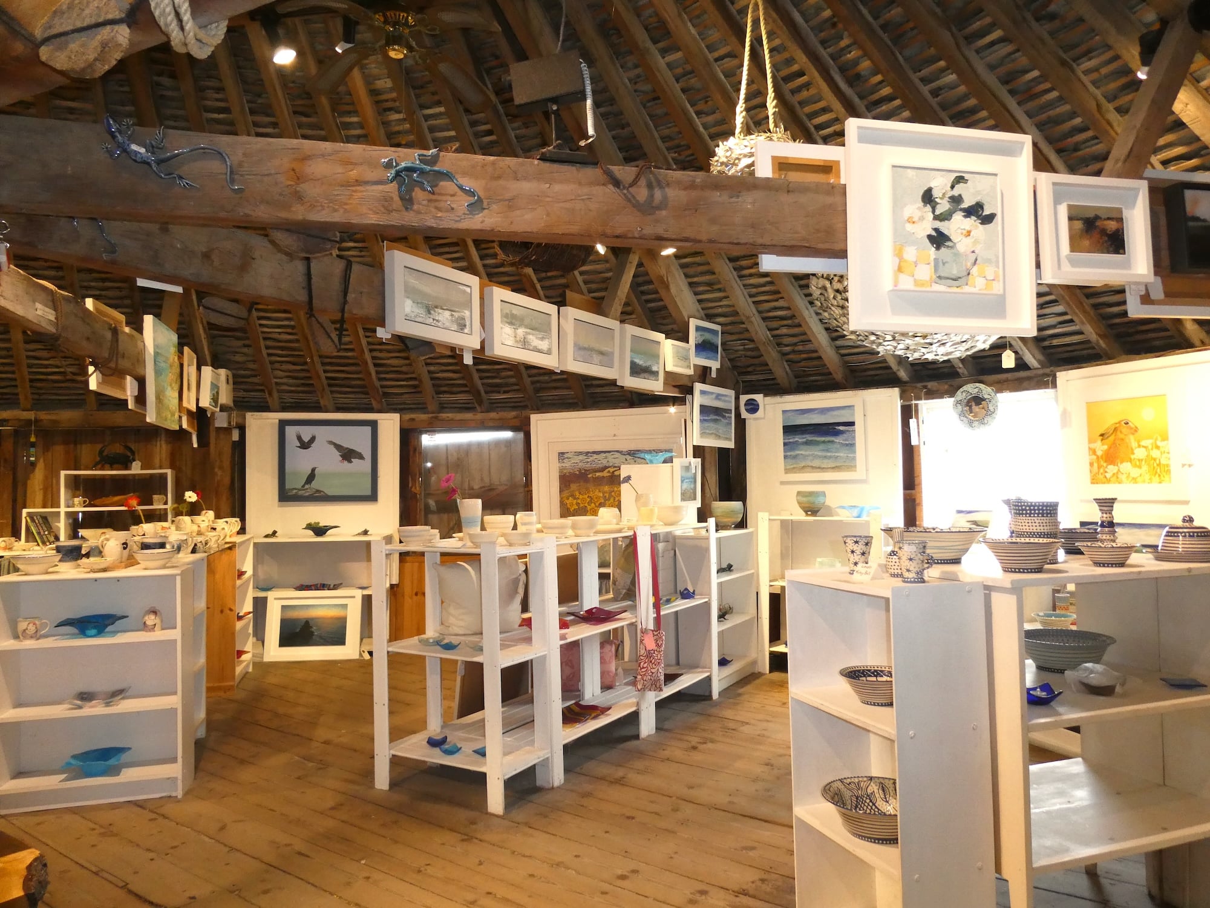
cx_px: 605
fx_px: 839
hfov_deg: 71.6
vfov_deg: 56.8
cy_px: 454
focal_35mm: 24
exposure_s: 1/60
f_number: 3.3
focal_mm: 4.3
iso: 400
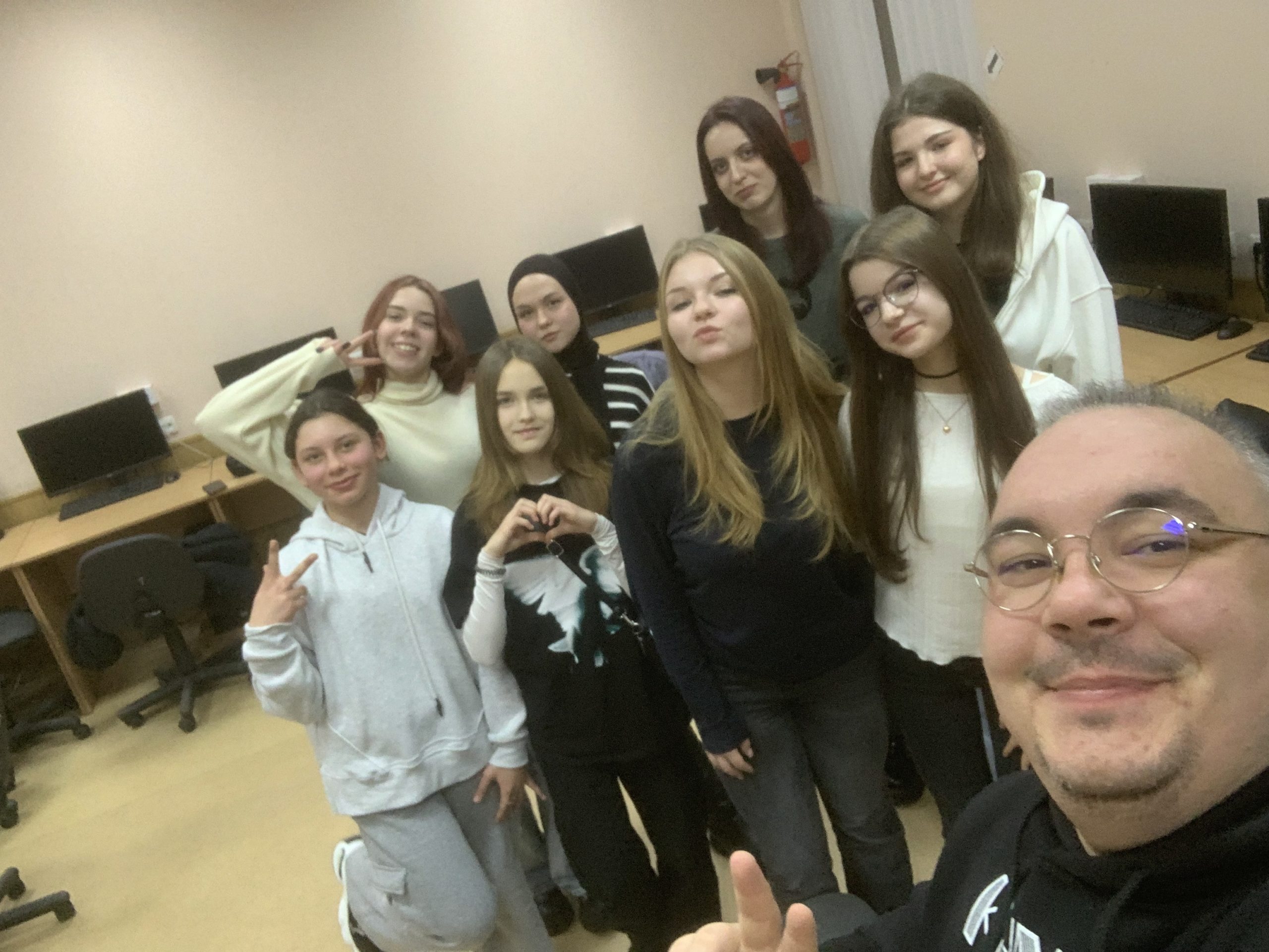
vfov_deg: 44.2
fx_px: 1173
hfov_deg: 56.8
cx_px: 634
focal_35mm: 32
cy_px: 476
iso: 250
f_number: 2.2
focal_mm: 2.87
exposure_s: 1/50
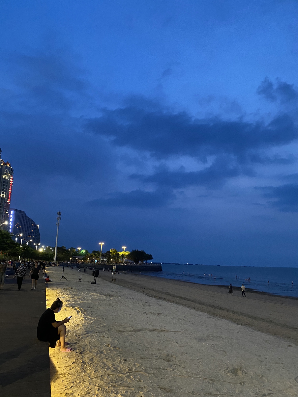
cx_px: 149
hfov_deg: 53.1
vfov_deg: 67.3
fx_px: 298
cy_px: 198
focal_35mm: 26
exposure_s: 1/25
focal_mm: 4.25
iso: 640
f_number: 1.8
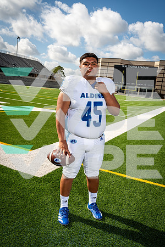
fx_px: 227
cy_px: 124
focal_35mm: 33
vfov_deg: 57.2
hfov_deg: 40.0
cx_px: 82
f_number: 8
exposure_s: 1/250
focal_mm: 33
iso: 125
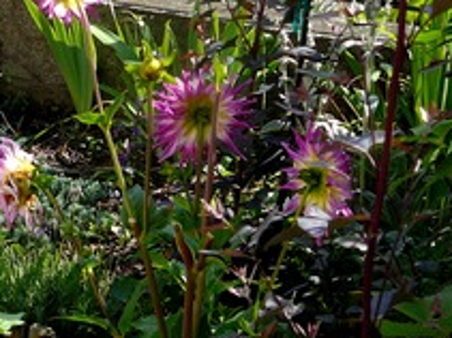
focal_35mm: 73
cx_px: -4
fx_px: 953
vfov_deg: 20.0
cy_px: 83
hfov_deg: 25.3
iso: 80
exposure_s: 1/640
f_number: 2.8
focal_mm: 5.2
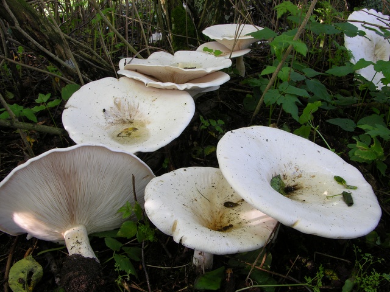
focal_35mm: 35
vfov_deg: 40.7
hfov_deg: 52.6
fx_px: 394
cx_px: 195
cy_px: 146
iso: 50
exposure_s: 1/1.4
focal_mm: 8.9
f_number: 8
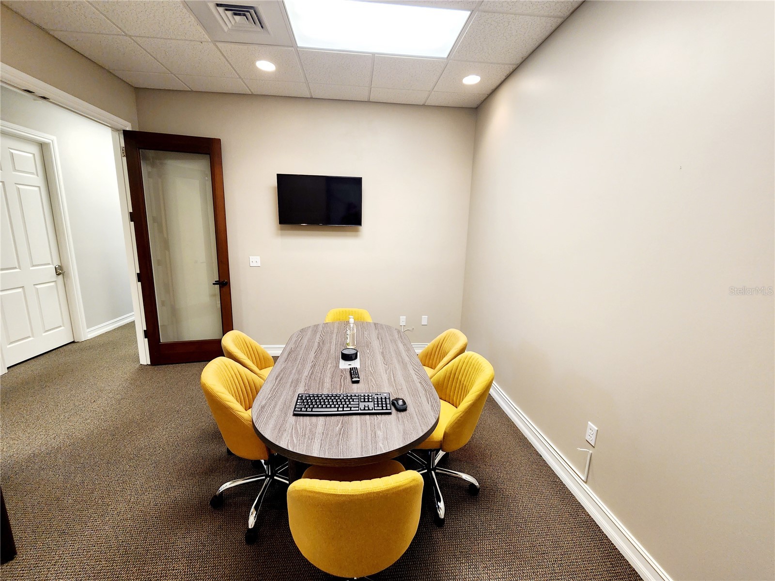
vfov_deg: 89.9
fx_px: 291
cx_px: 388
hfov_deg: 106.2
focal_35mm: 13
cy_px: 290
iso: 160
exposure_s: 1/60.2
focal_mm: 2.2
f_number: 2.2
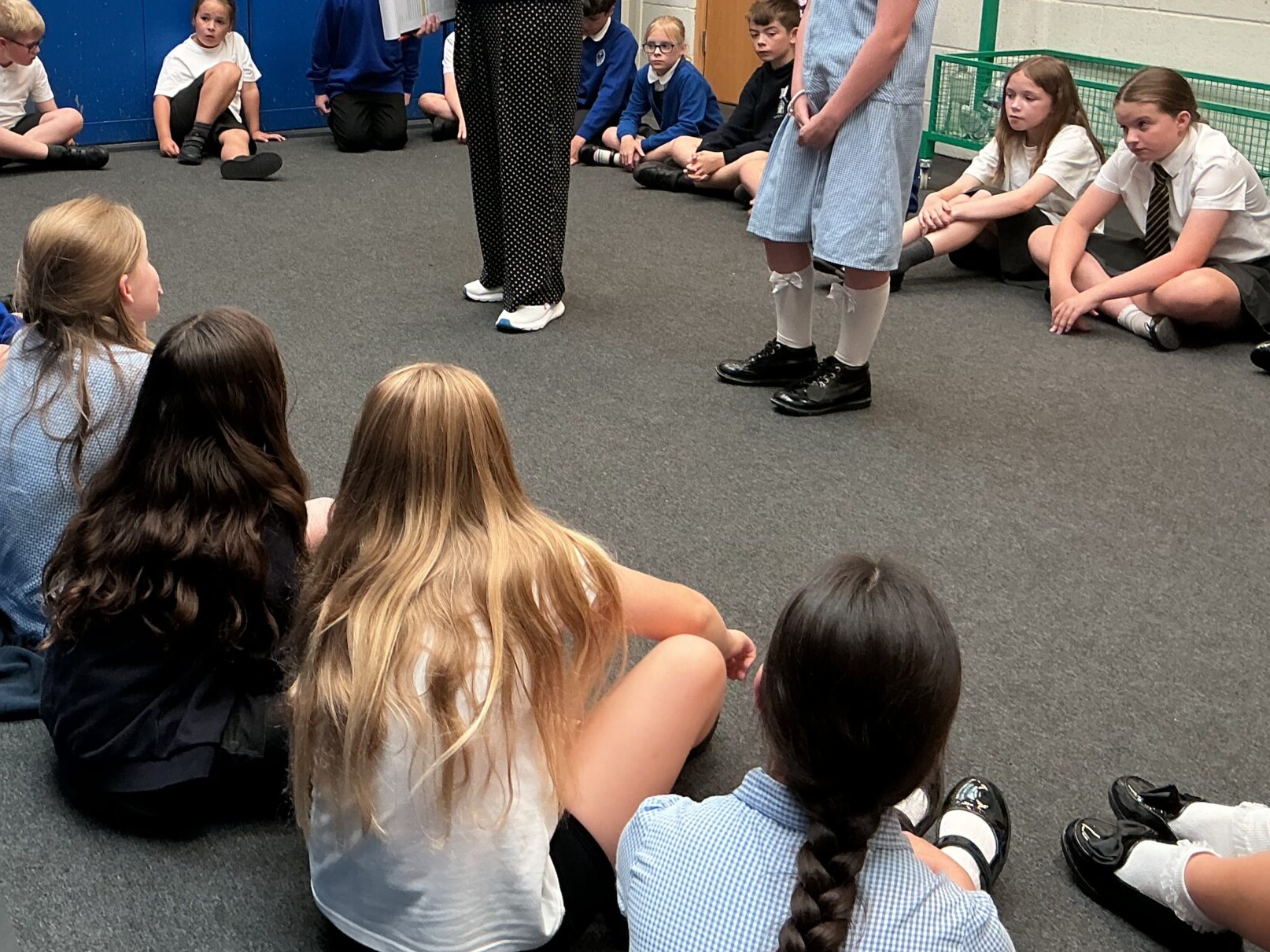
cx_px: 411
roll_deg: -0.1
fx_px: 1687
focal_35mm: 46
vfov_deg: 31.1
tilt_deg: -15.7
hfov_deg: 40.7
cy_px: 260
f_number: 1.8
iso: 50
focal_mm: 3
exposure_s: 1/60
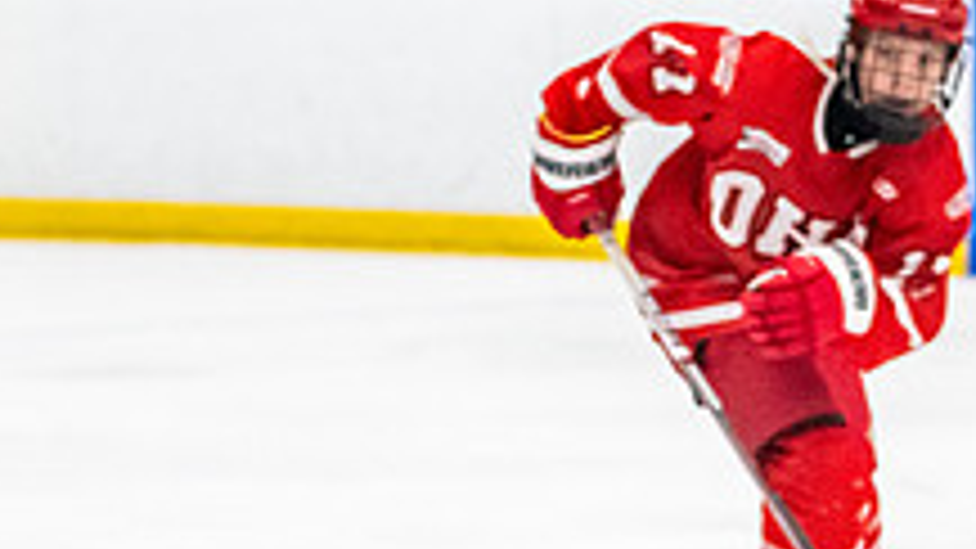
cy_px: 729
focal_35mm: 367
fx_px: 9497
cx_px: -95
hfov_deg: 5.9
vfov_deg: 3.3
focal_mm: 86
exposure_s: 1/800
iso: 4000
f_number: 2.8
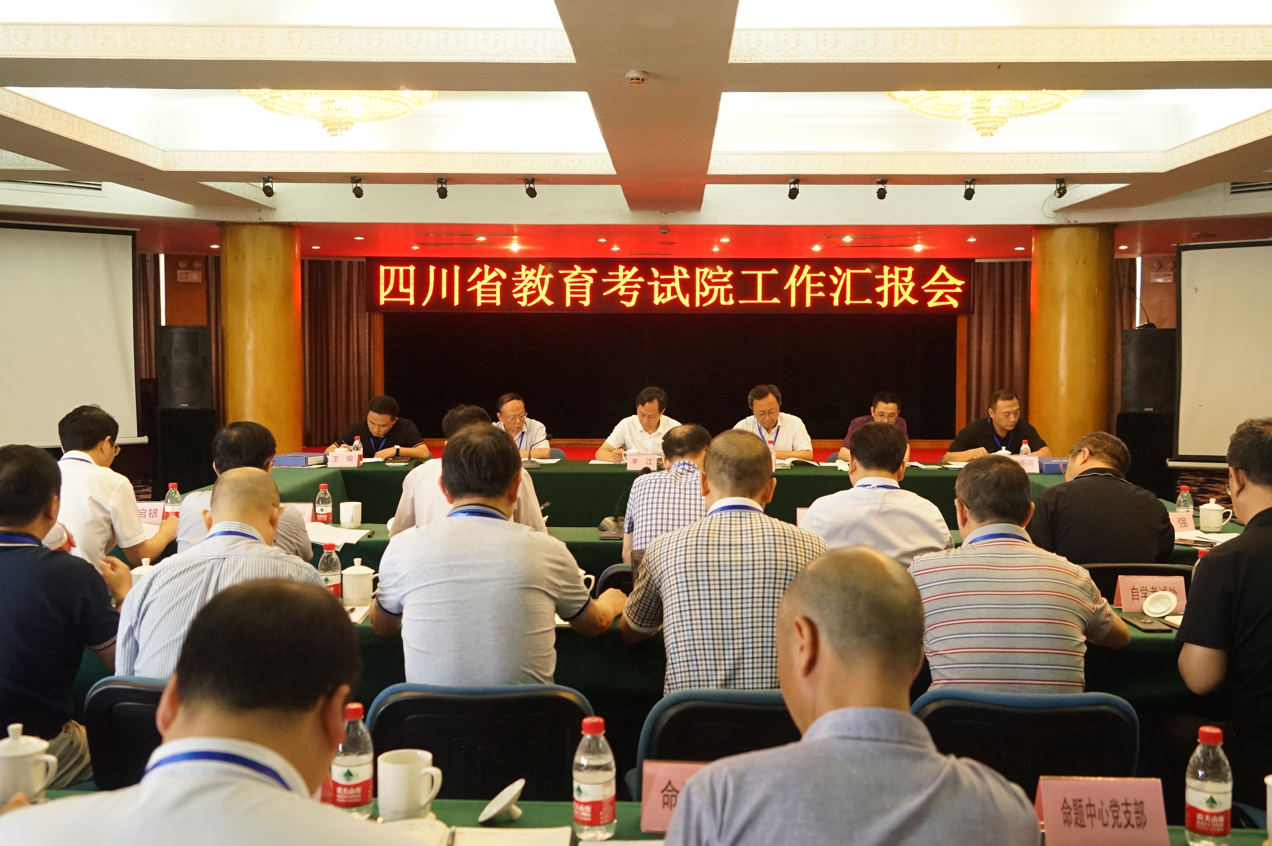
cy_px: 407
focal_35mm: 35
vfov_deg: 37.8
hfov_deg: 54.5
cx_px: 653
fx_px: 1236
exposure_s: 1/80
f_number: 5
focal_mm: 33
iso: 5000
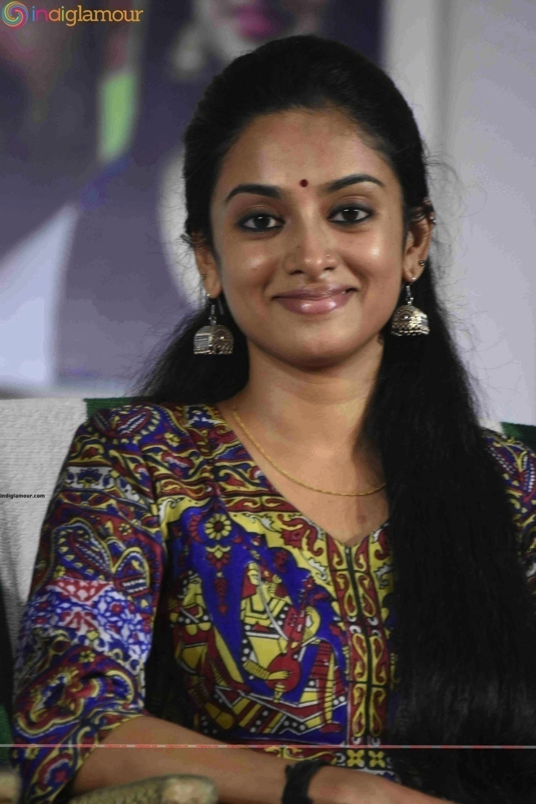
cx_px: 268
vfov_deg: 6.9
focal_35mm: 300
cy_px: 402
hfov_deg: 4.6
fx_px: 6699
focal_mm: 200
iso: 2500
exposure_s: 1/100
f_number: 5.6
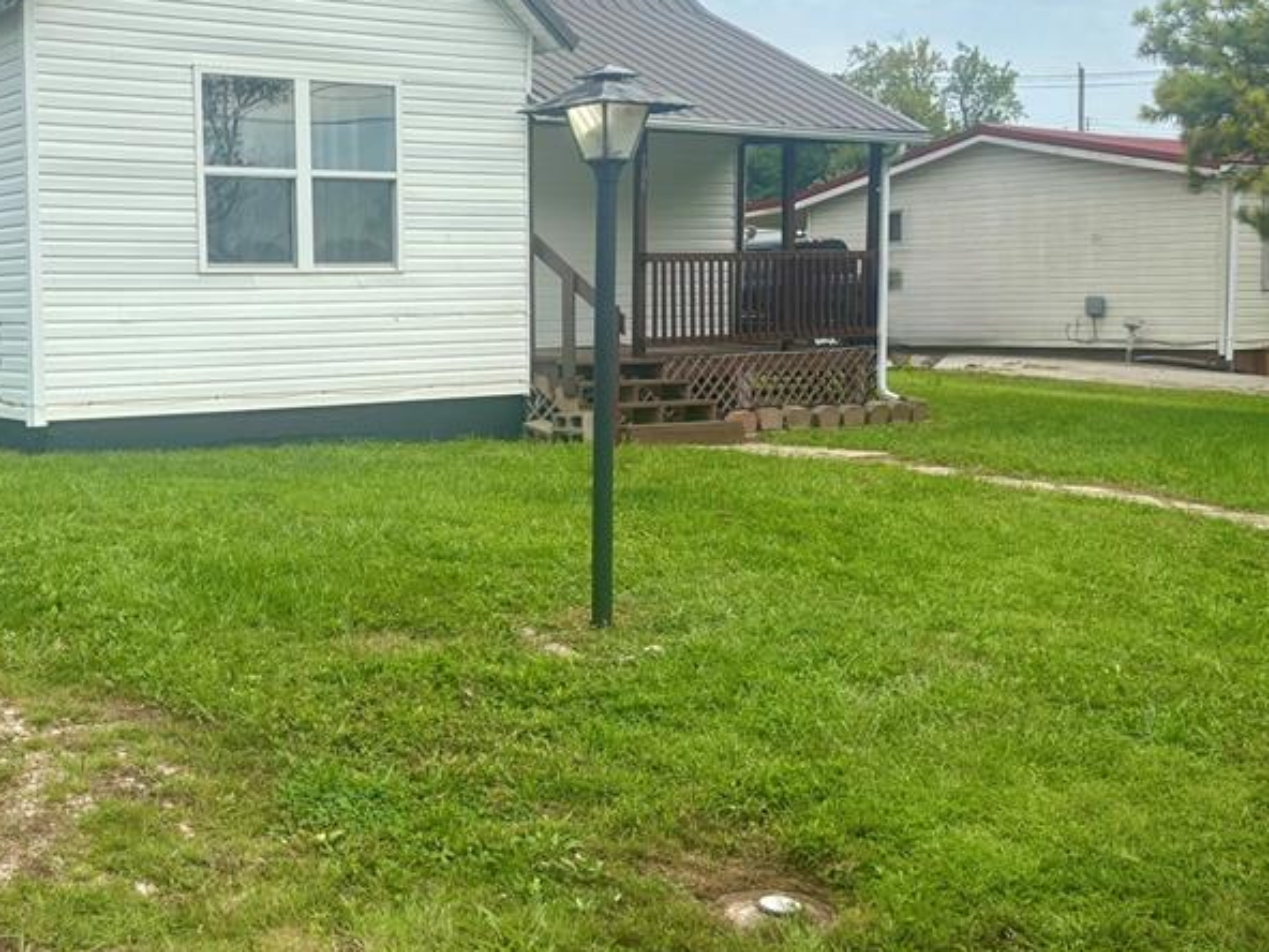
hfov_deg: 41.0
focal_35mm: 45
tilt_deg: -2.4
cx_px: 330
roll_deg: +1.5
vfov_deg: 32.0
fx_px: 1650
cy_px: 354
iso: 50
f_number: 1.6
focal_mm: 5.96
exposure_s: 1/2398
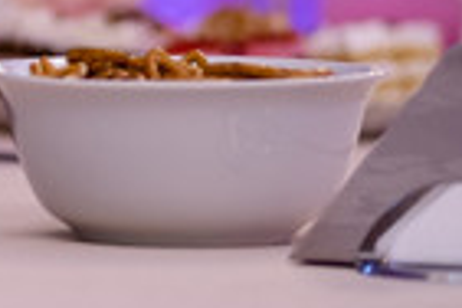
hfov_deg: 3.5
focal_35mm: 582
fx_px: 7468
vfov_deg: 2.4
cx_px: -364
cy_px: -143
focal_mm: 85
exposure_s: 1/160
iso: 800
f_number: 1.8
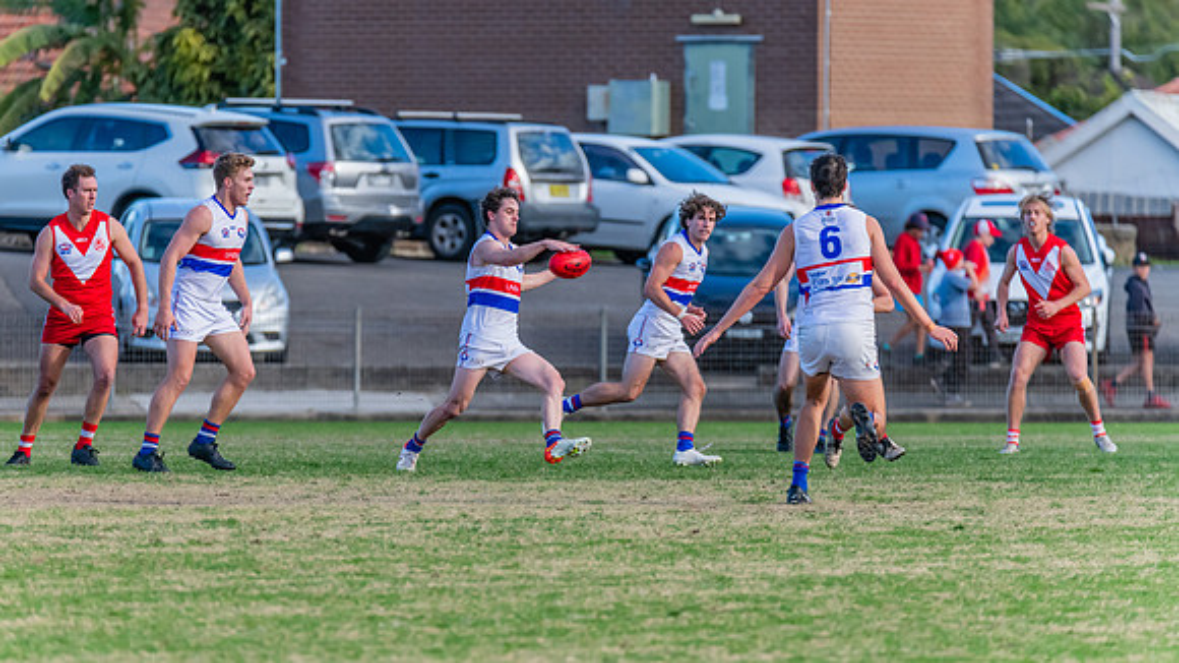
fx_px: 16231
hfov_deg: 4.2
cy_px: 343
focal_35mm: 519
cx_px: 533
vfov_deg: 2.3
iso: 1400
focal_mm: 450
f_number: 6
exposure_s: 1/1600
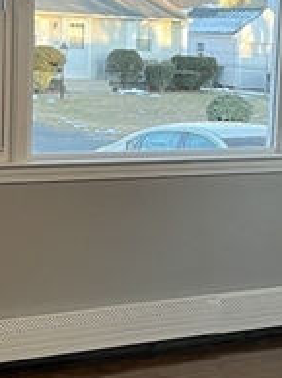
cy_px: 189
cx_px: 183
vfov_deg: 19.1
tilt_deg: -7.8
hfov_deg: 14.3
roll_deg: -2.4
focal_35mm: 103
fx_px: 1121
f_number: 1.5
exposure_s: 1/60
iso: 80
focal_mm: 5.7
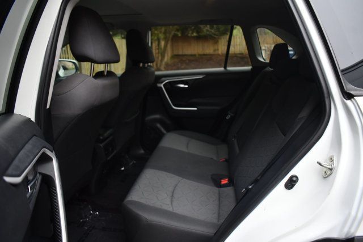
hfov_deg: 67.4
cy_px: 121
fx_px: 272
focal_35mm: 27
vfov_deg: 48.0
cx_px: 182
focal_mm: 18
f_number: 3.5
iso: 450
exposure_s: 1/250
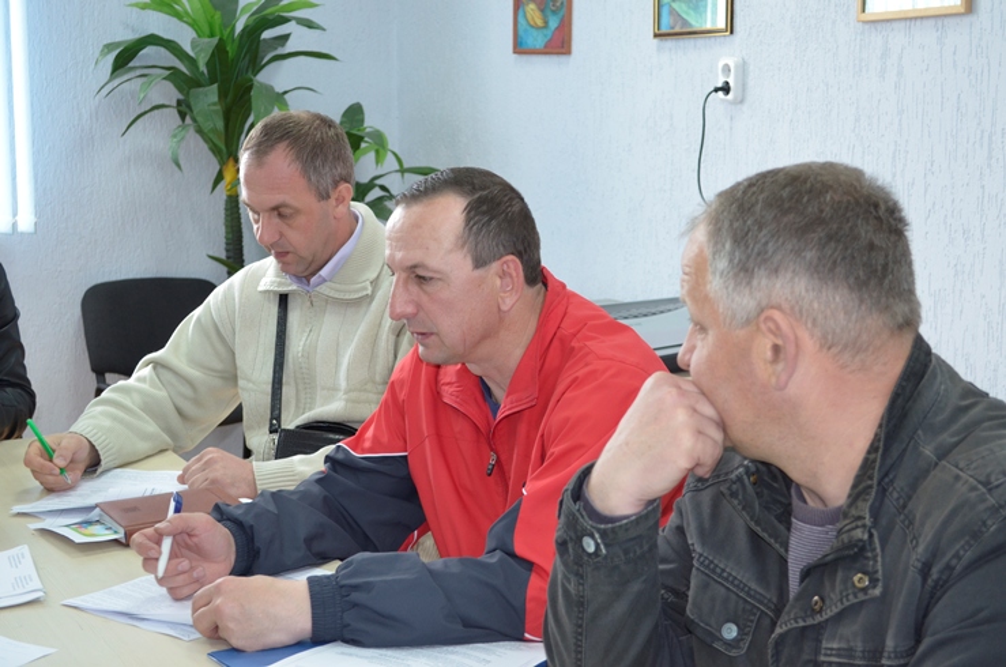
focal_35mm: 57
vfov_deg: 23.7
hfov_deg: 35.1
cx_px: 503
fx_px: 1590
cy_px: 334
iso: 800
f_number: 5
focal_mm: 38
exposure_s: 1/30
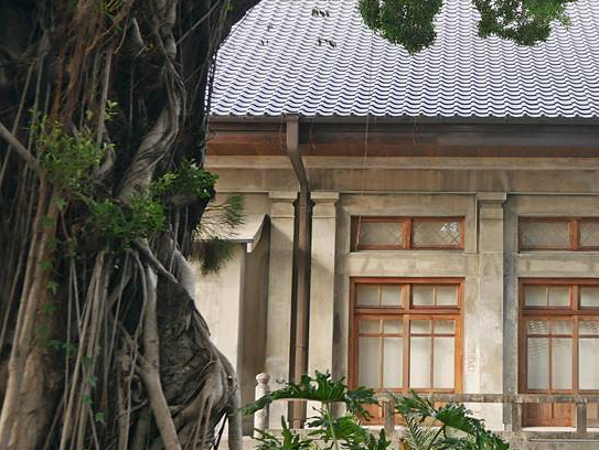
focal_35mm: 70
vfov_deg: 21.0
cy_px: 205
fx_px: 1212
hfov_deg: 27.4
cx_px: 453
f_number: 4.3
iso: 200
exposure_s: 1/100
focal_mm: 19
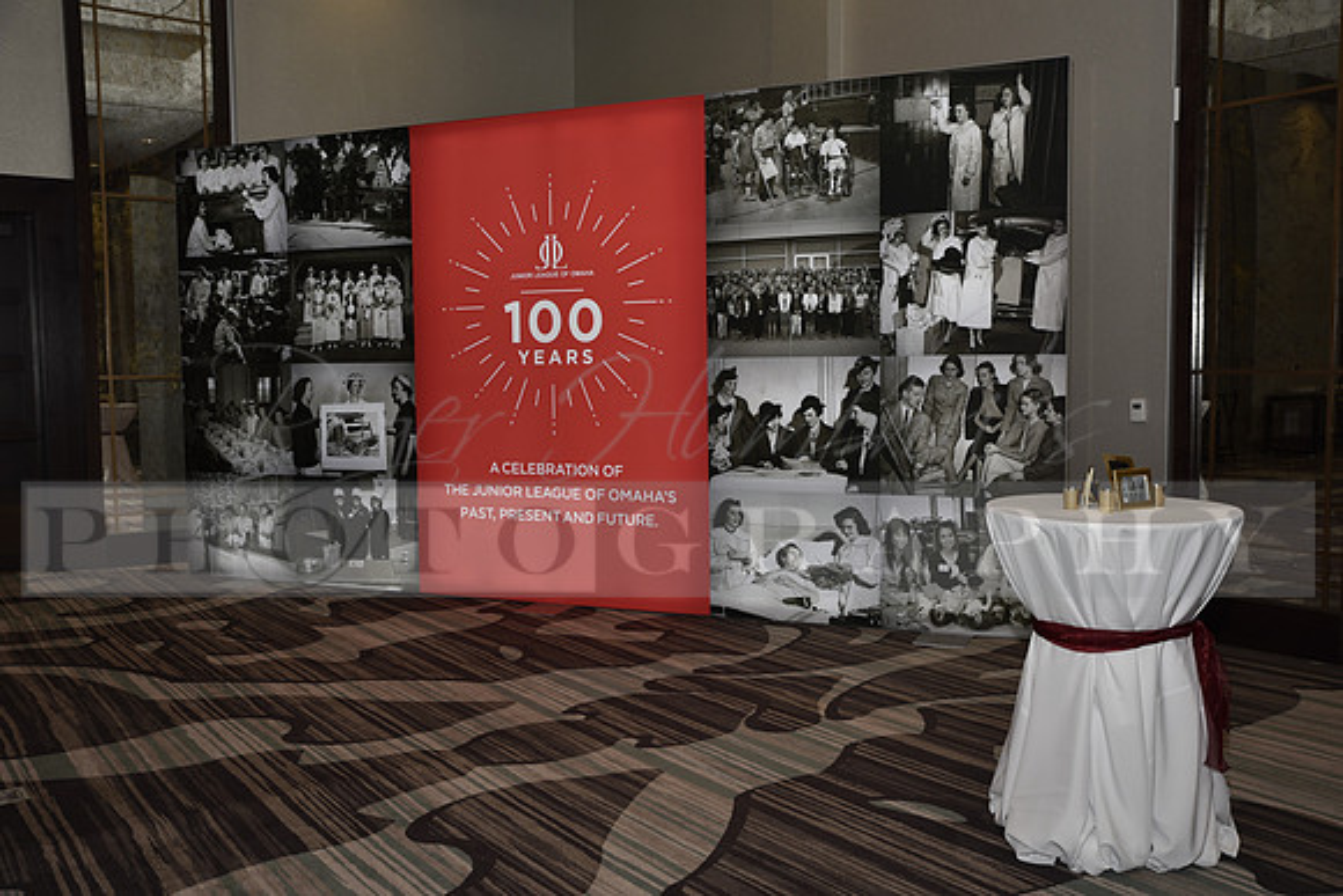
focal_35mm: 32
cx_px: 672
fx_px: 1194
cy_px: 448
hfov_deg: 58.7
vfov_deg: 41.1
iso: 200
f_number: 5
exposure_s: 1/60
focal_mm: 32
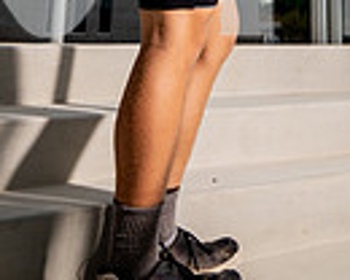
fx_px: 808
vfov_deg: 16.3
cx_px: 318
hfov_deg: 23.8
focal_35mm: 78
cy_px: -234
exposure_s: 1/1600
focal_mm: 24
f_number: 5.6
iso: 125
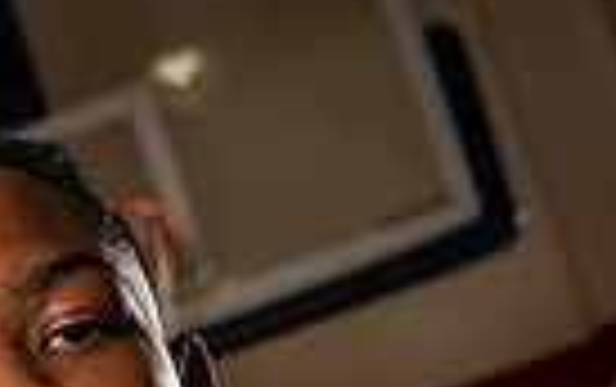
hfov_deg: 14.2
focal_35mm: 147
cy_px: 940
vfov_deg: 8.2
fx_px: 2471
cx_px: 162
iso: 125
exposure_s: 1/250
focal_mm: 44
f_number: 5.6
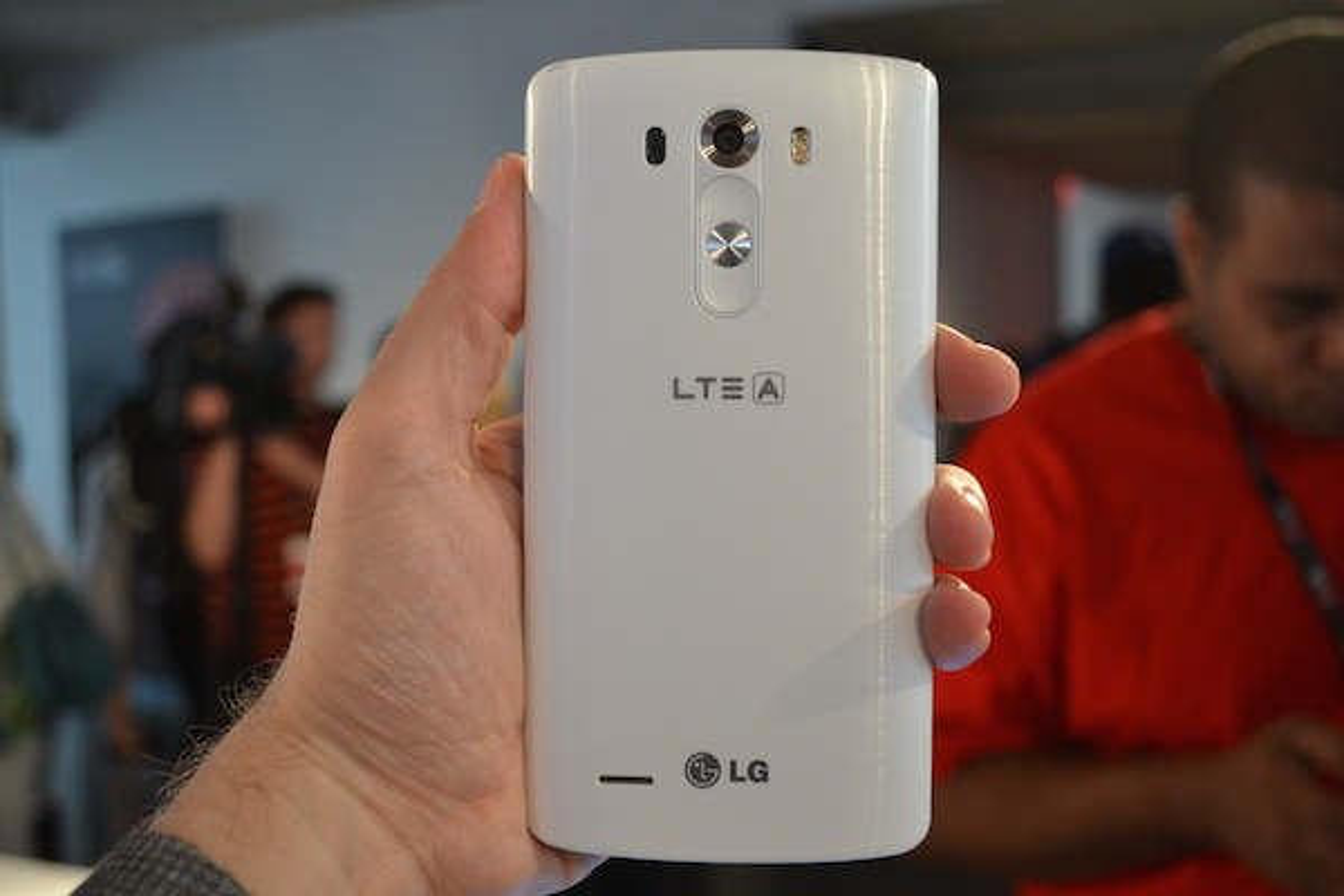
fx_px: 1568
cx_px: 672
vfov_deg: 31.9
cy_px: 448
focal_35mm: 42
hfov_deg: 46.4
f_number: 4.5
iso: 400
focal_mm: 28
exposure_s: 1/25
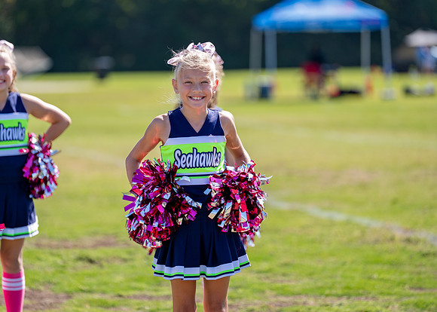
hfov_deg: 10.7
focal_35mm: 187
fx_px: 2325
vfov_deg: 7.7
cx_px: 193
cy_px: 148
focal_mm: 165
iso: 200
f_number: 2.8
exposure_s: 1/2000
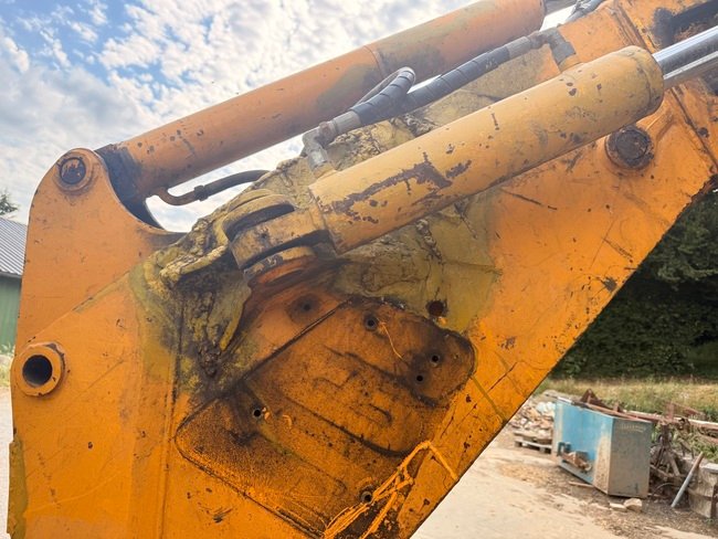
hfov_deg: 71.6
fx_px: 498
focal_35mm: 24
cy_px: 270
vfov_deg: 56.8
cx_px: 359
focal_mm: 6.76
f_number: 1.78
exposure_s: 1/1250
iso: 100
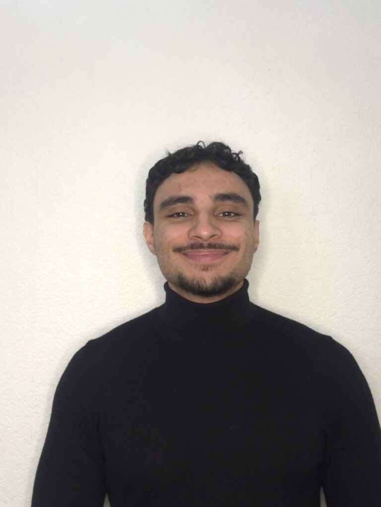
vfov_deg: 60.0
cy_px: 254
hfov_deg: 46.8
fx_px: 440
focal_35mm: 30
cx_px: 190
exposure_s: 1/50
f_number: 1.9
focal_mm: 2.69
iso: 320
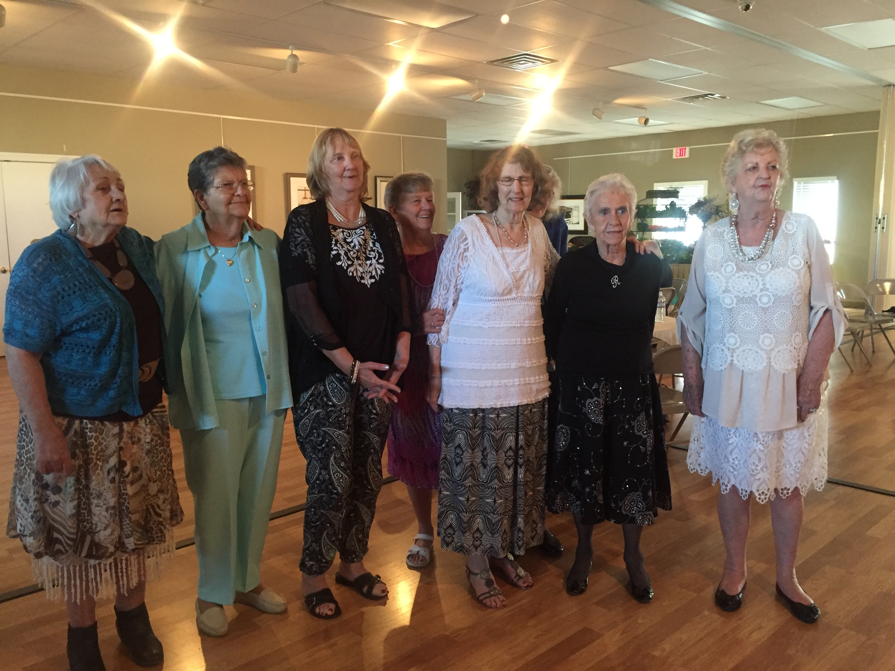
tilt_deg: -7.4
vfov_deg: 48.2
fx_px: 750
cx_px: 448
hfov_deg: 61.7
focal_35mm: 29
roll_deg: +0.4
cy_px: 336
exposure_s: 1/20
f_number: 2.2
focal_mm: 4.15
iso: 250
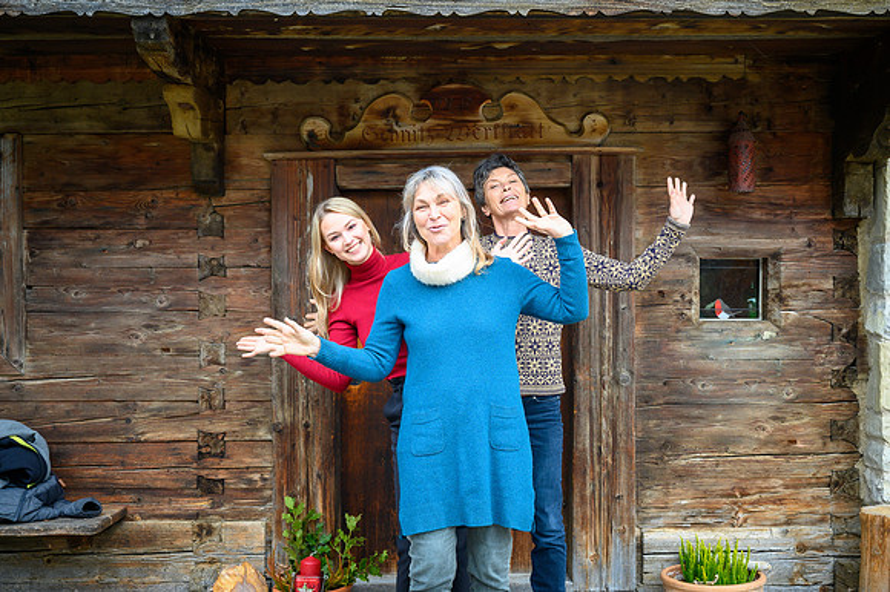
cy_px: 296
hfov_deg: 41.1
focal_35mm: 48
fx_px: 1186
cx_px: 445
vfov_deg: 28.0
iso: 640
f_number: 5
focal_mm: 48
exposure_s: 1/100
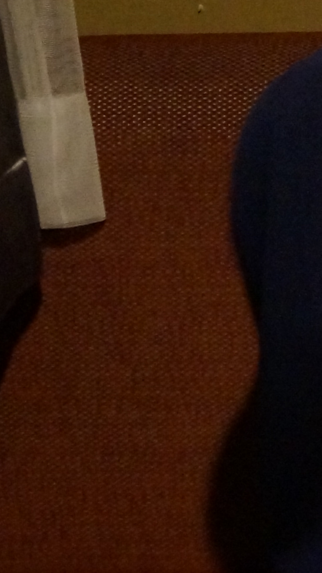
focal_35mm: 152
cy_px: 229
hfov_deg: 7.7
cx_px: 632
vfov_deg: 14.1
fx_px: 2307
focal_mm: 26
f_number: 4.5
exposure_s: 1/40
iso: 3200
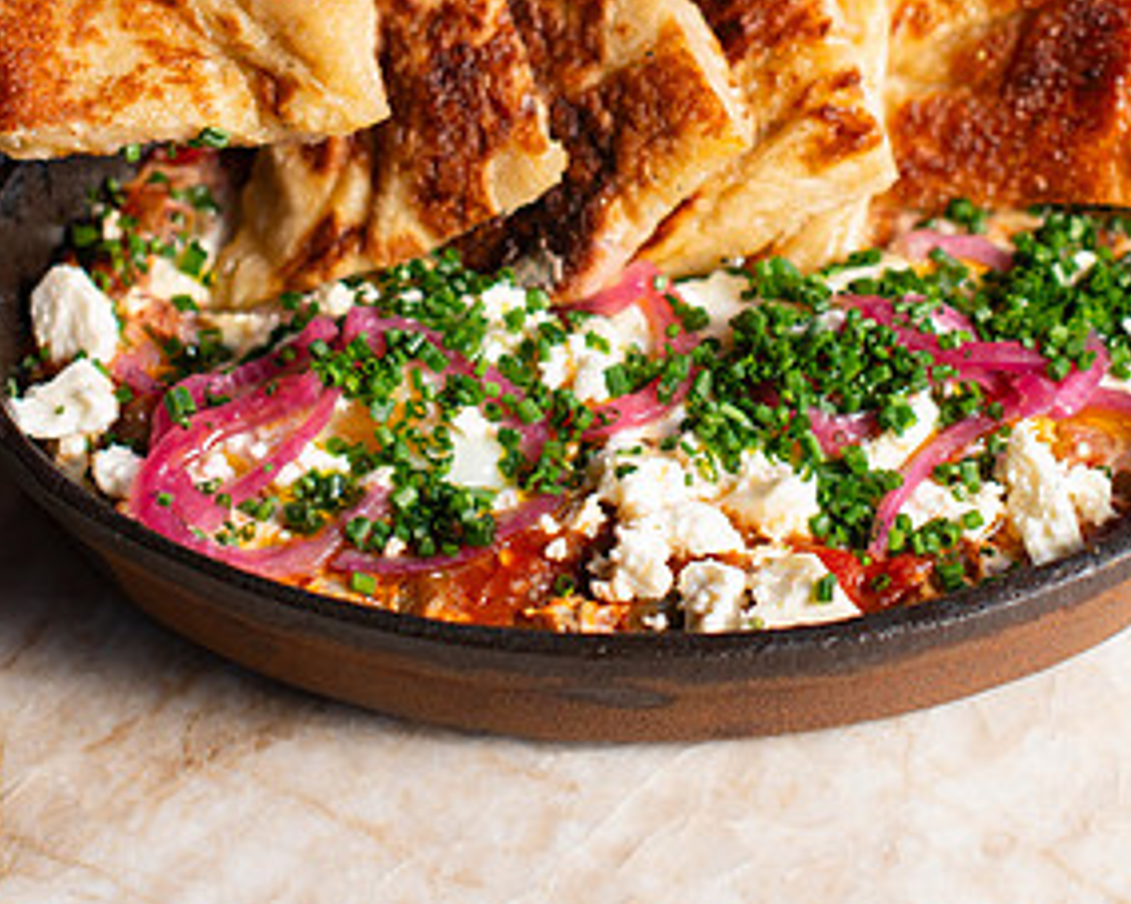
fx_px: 4417
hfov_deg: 14.6
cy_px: 9
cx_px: 595
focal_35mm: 132
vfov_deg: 11.6
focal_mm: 50
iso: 100
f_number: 3.2
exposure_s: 1/200
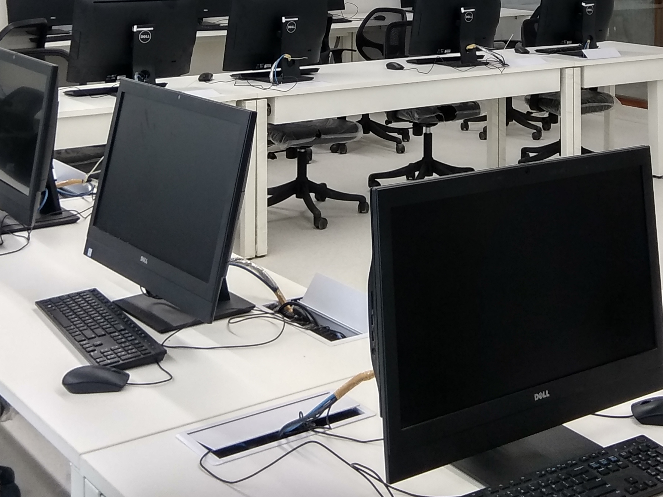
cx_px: 434
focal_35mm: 49
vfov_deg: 26.9
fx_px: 938
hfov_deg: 38.5
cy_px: -71
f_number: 2
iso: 125
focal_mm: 3.57
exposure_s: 1/33
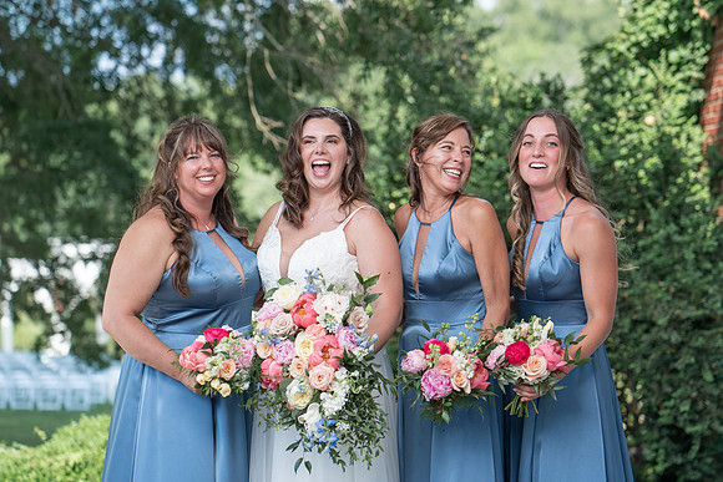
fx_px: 1866
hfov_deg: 21.9
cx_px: 356
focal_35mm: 93
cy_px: 260
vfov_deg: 14.7
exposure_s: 1/500
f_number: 2.8
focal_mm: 85
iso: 64
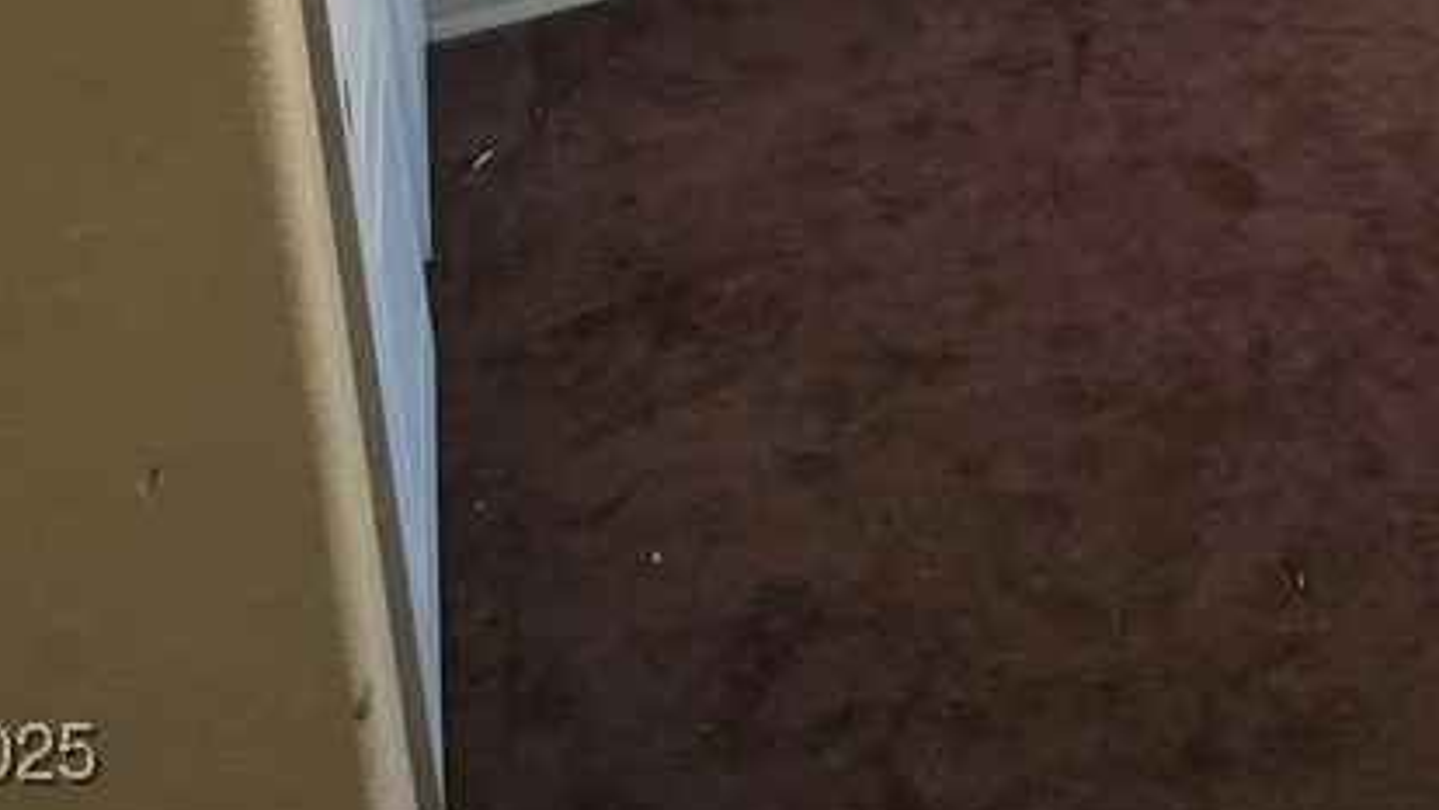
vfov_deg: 23.9
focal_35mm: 35
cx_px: 1526
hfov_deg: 45.1
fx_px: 1336
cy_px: -504
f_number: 2.2
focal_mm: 1.74
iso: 125
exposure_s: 1/60
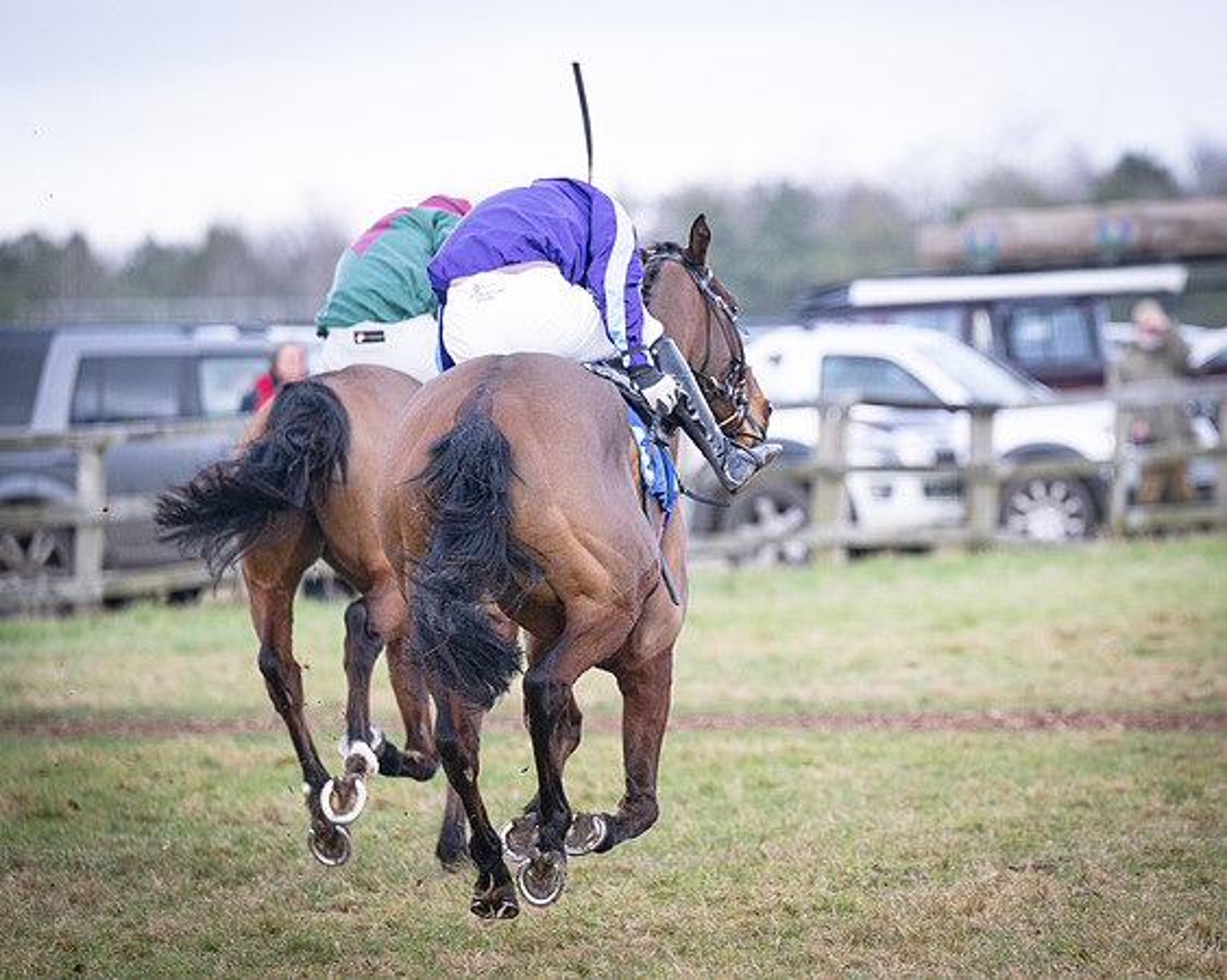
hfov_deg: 4.9
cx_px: 880
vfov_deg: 3.9
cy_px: 553
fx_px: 14265
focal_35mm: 393
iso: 400
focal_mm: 195
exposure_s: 1/1600
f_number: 2.8
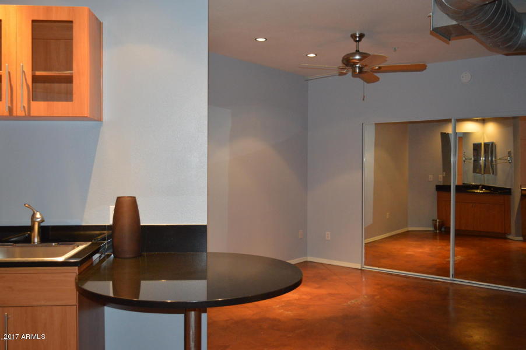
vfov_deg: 39.9
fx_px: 482
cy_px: 175
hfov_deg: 57.3
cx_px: 263
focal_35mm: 33
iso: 2000
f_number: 4
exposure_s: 1/60
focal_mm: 22
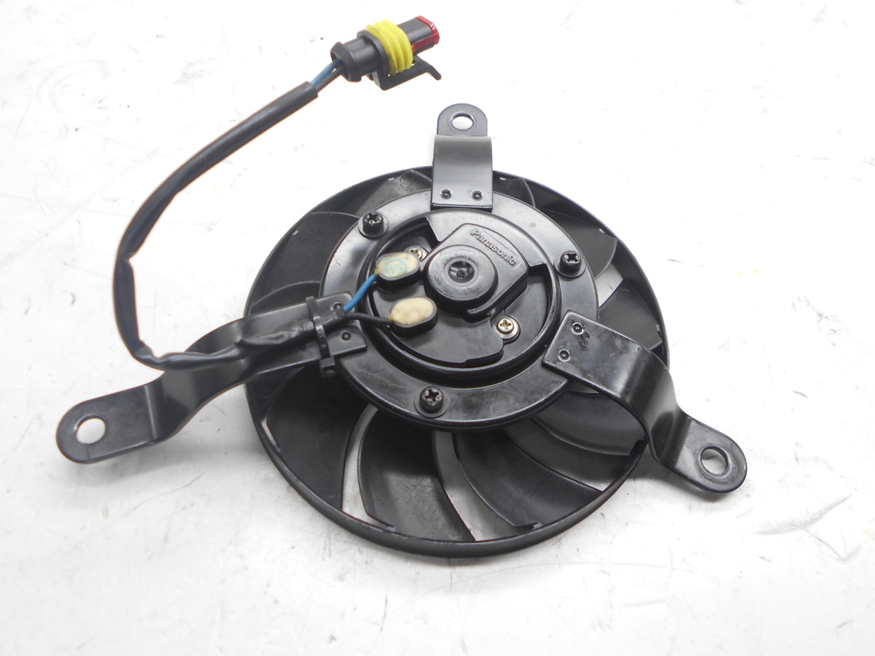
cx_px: 420
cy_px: 307
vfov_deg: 49.7
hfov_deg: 63.4
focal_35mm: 28
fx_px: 708
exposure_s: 1/30
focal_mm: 4.6
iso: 110
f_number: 3.2
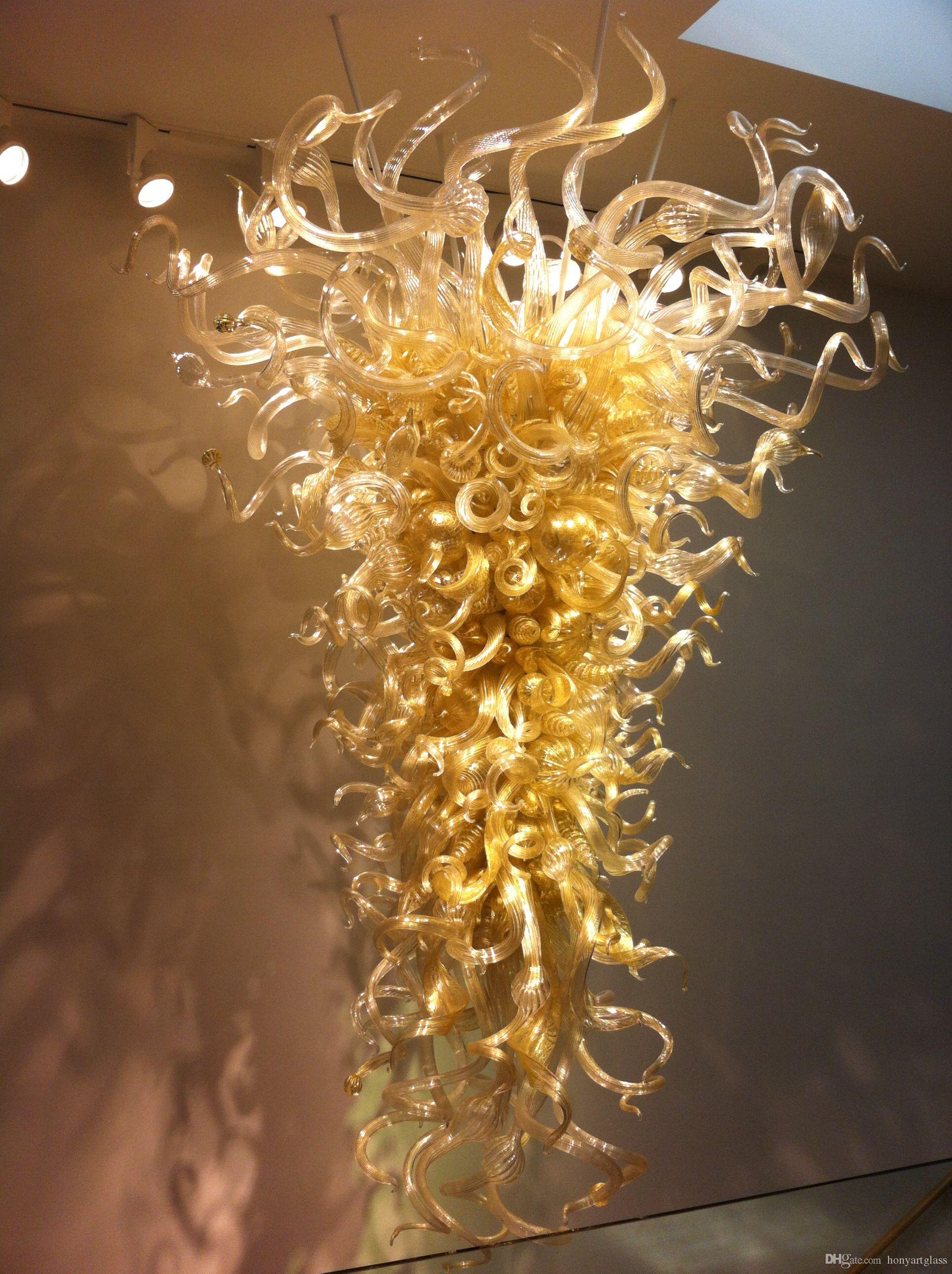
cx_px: 476
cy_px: 637
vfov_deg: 52.7
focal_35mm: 35
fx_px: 1287
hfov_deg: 40.6
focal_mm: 3.85
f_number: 2.8
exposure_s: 1/132
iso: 80
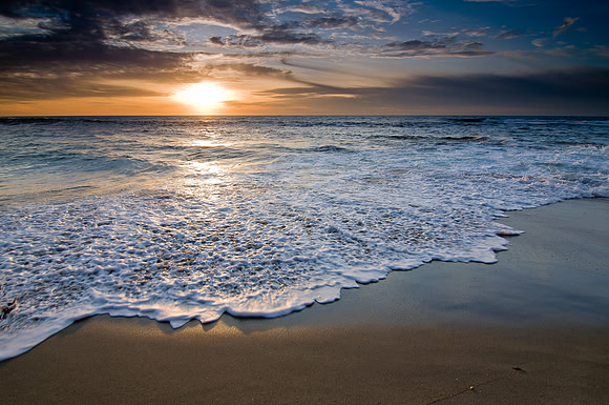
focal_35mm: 21
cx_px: 304
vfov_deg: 59.3
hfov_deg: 81.3
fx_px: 355
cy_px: 202
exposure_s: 1/90
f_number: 5.6
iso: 200
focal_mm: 14
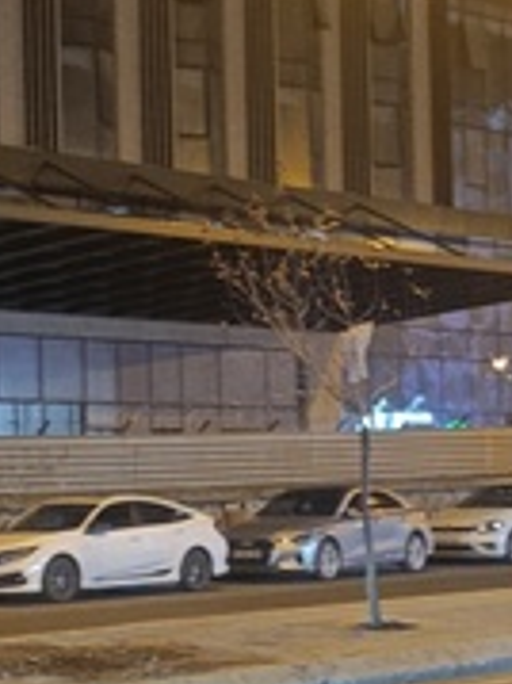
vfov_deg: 16.7
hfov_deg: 12.5
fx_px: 2330
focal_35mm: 118
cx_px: 183
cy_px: 443
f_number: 1.65
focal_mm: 6.11
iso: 2364
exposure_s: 1/25
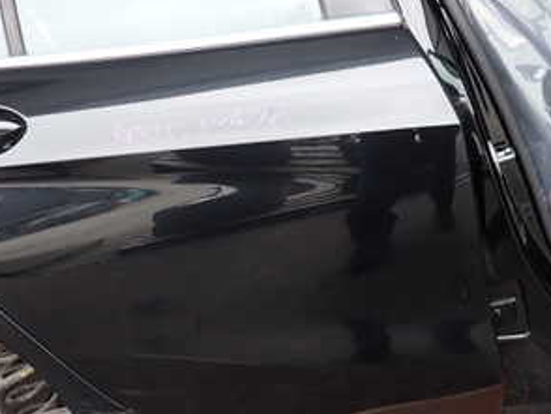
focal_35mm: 51
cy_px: 116
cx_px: 223
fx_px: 812
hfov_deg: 37.3
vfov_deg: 28.3
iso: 100
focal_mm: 4.5
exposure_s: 1/80
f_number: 2
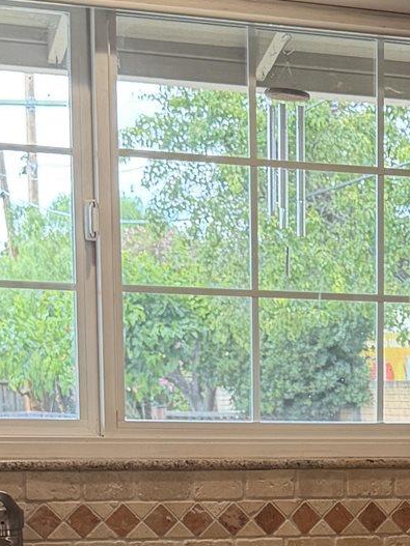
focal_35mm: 105
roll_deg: -0.5
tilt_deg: -8.2
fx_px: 1659
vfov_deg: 18.1
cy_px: 588
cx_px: 445
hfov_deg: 13.8
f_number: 1.78
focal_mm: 6.76
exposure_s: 1/120
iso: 200
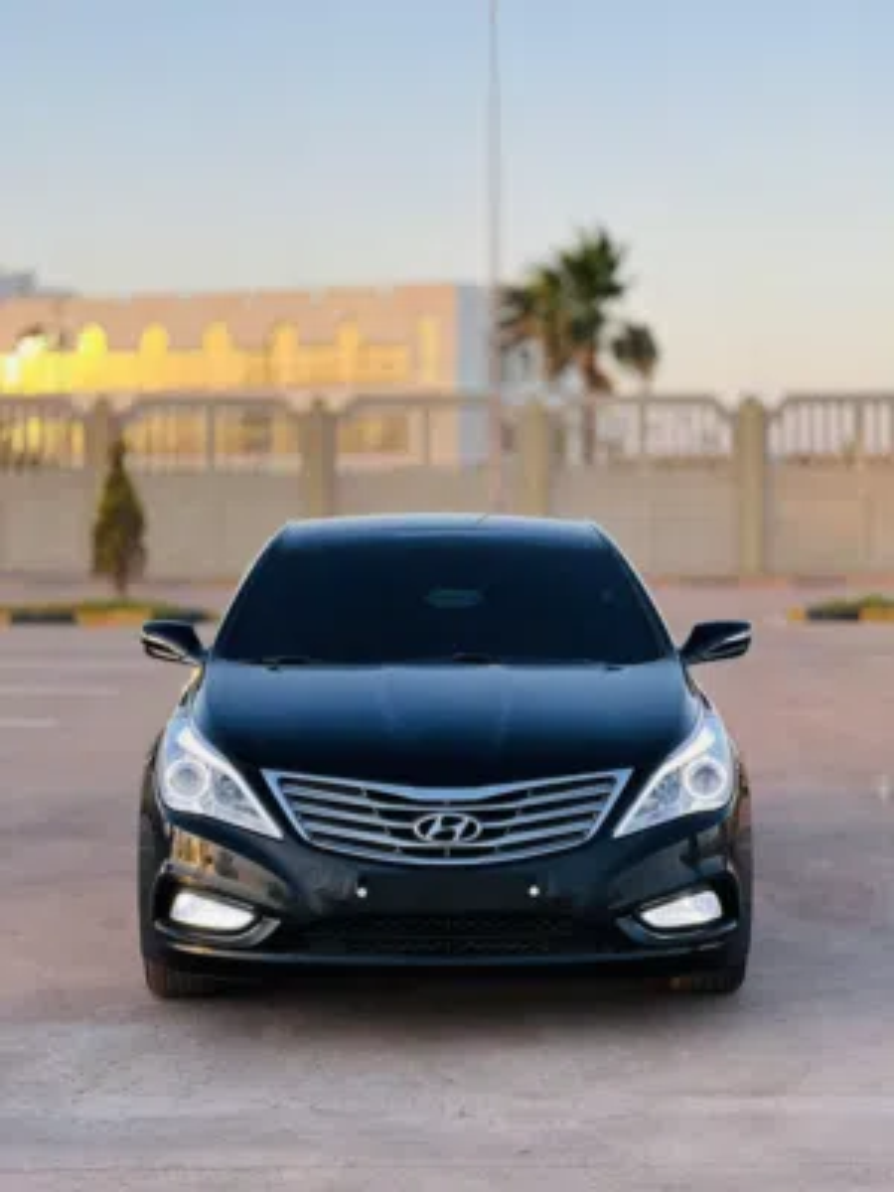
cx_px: 447
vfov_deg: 25.3
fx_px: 2651
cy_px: 596
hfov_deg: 19.1
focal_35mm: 77
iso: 40
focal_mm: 9
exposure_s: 1/121
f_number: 2.8
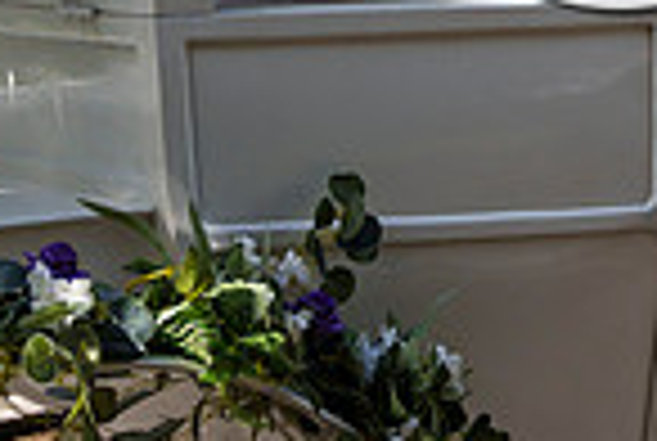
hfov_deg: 14.0
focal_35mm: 142
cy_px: -159
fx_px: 2597
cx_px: 790
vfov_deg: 9.5
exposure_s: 1/2500
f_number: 3.5
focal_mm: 28
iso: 200
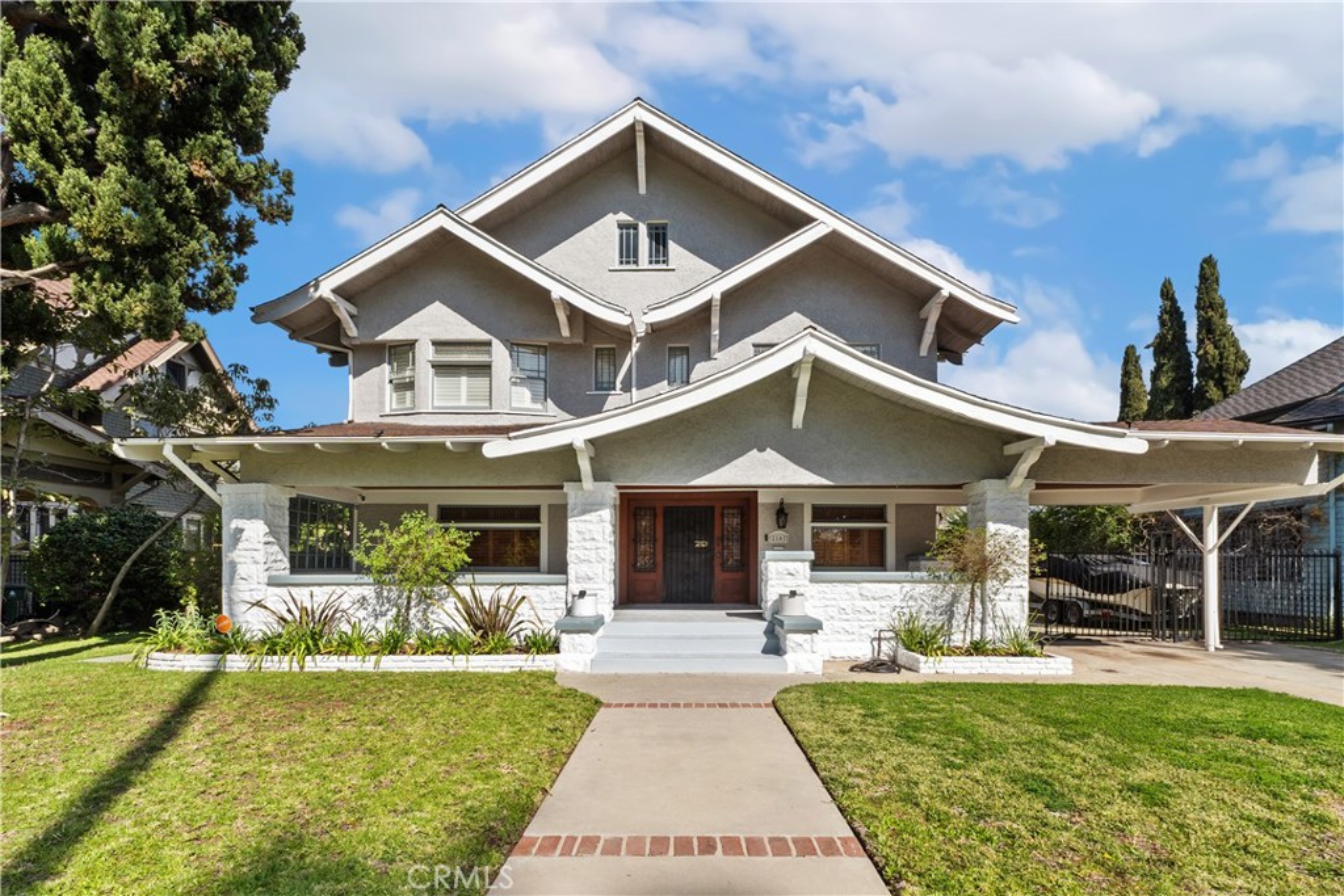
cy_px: 448
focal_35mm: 15
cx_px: 672
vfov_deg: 77.3
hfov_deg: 100.4
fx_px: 560
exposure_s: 1/500
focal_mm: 10
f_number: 10
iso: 100
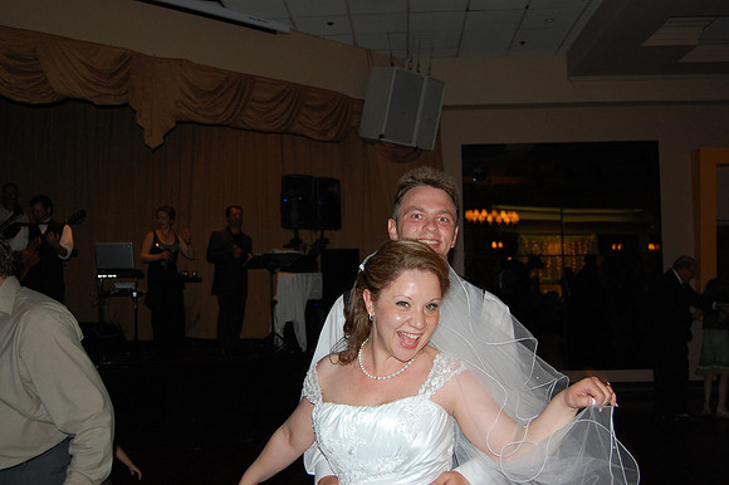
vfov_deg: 38.3
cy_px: 242
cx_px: 364
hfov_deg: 55.1
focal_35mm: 34
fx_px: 698
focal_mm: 23
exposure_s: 1/60
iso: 400
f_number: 3.8
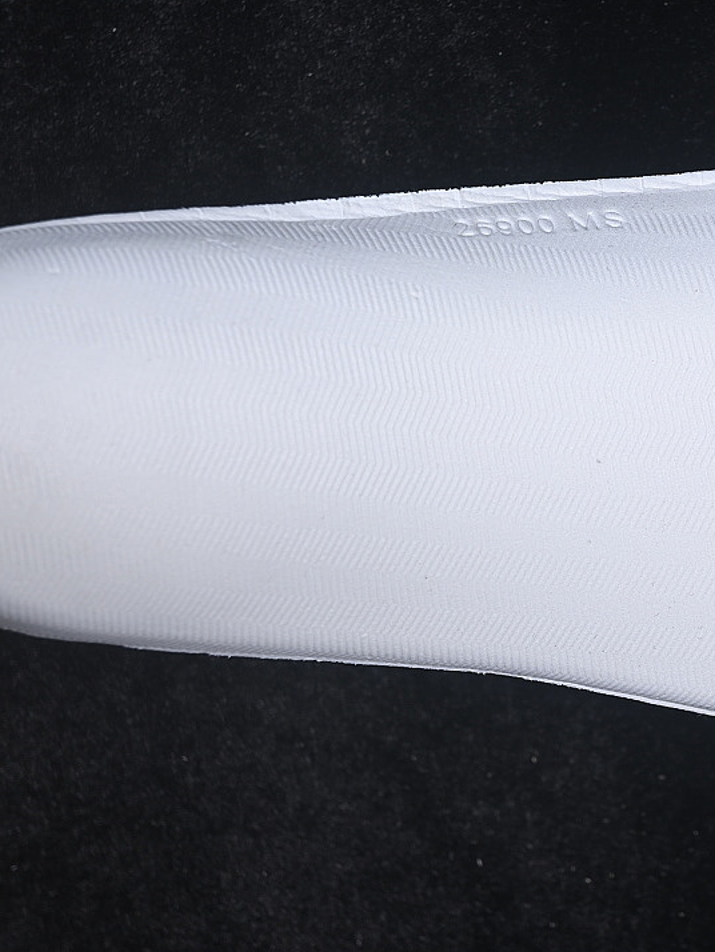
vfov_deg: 18.0
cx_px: 719
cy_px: 475
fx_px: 3000
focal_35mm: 109
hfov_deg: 13.4
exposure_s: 1/80
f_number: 7.1
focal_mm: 50
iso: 160
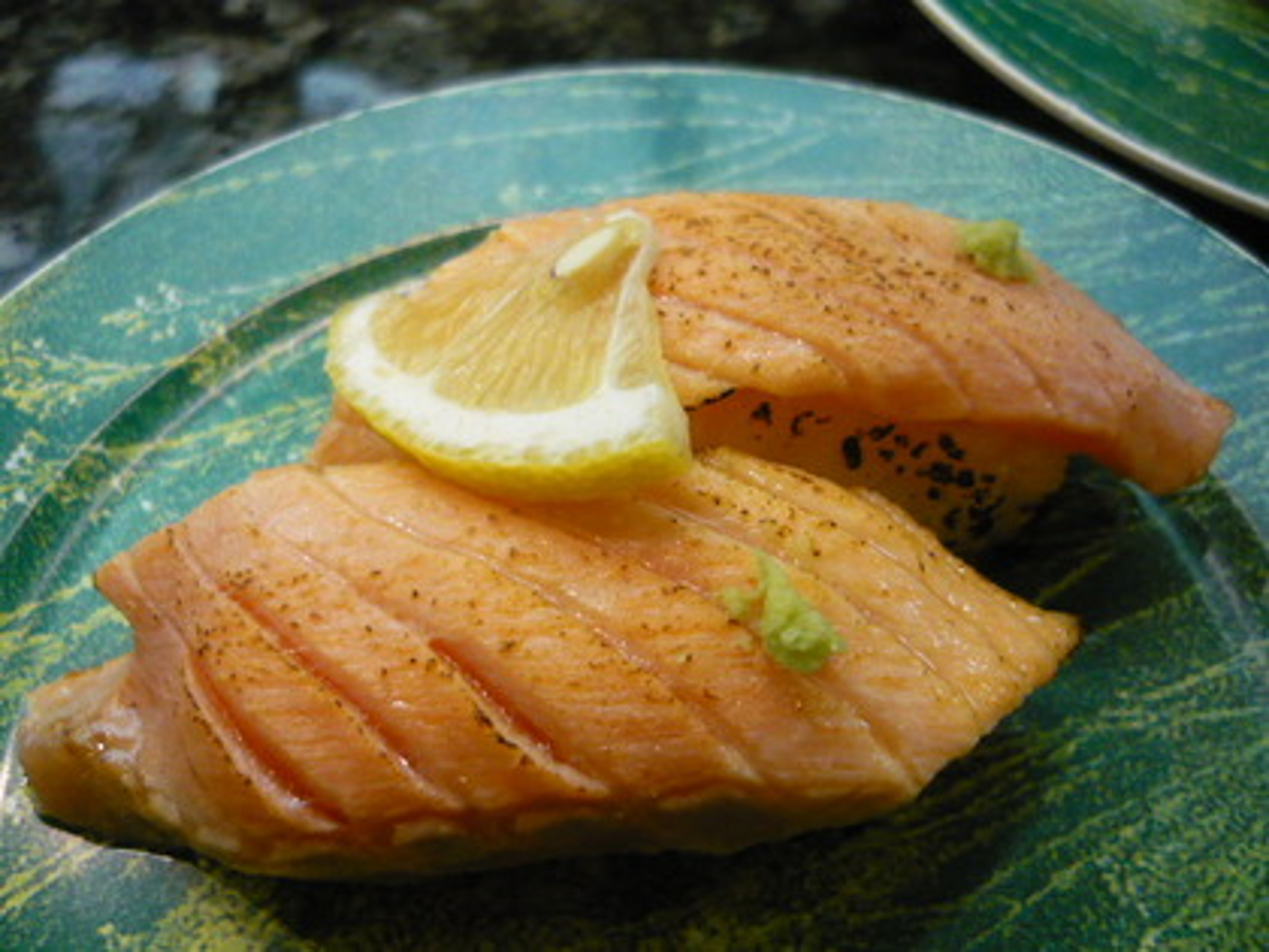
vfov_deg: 42.9
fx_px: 1210
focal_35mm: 33
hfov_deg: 55.4
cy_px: 476
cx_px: 634
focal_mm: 5.5
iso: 320
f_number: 2.8
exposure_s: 1/30
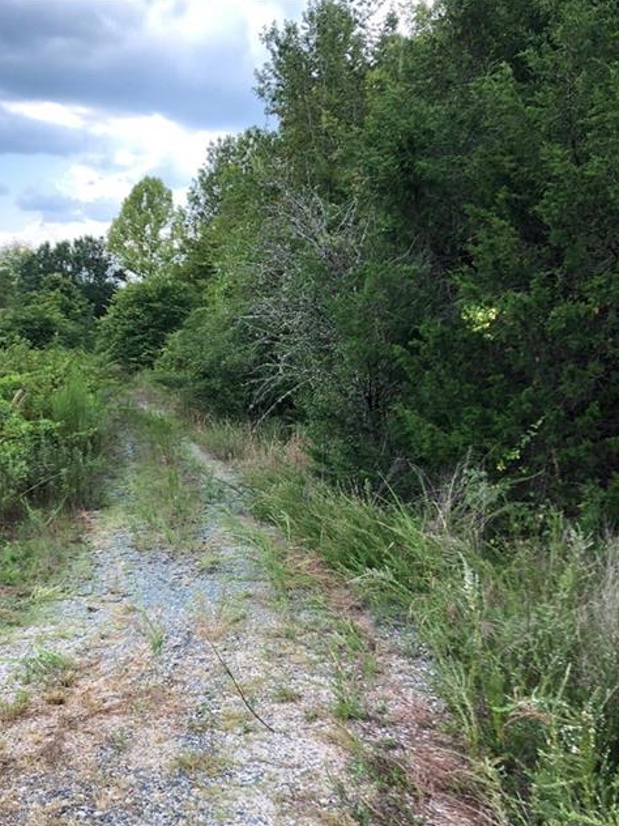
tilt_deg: -12.5
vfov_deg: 53.6
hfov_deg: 41.7
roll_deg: -0.7
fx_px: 811
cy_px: 497
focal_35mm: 34
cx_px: 274
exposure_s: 1/178
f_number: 1.8
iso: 20
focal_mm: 3.99
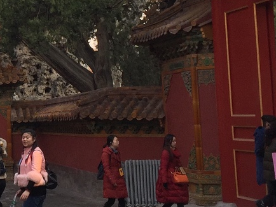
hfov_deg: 17.2
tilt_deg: +8.7
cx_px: -92
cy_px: 12
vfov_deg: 13.7
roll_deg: +1.2
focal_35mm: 107
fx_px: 853
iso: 32
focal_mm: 4.15
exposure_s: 1/335
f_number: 2.2
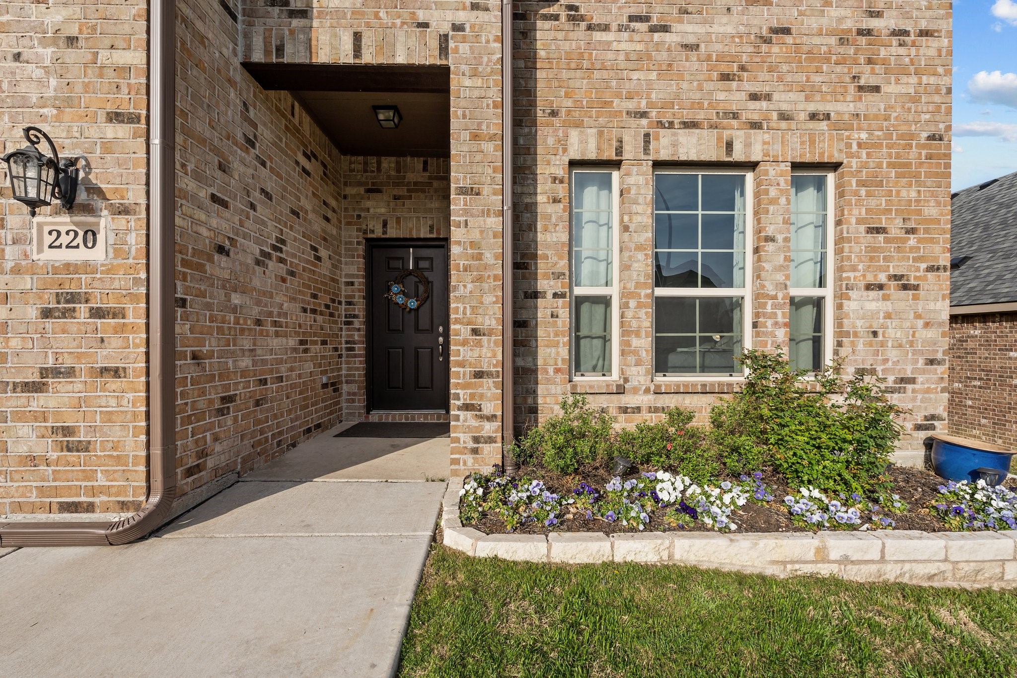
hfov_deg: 95.0
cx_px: 508
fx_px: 466
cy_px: 339
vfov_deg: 72.0
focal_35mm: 16
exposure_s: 1/320
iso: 200
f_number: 8
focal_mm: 16.5
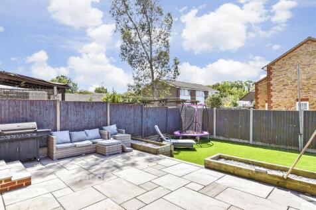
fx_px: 132
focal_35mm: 15
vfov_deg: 77.3
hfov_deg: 100.4
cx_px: 158
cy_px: 105
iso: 160
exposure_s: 1/250
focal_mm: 10
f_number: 8
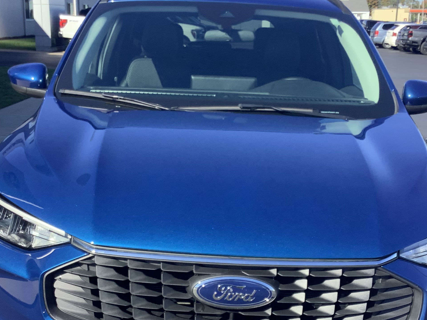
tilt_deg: -17.0
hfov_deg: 36.2
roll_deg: +0.1
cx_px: 206
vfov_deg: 27.4
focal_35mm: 53
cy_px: 213
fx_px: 654
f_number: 2.4
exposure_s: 1/413
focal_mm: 3.3
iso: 25
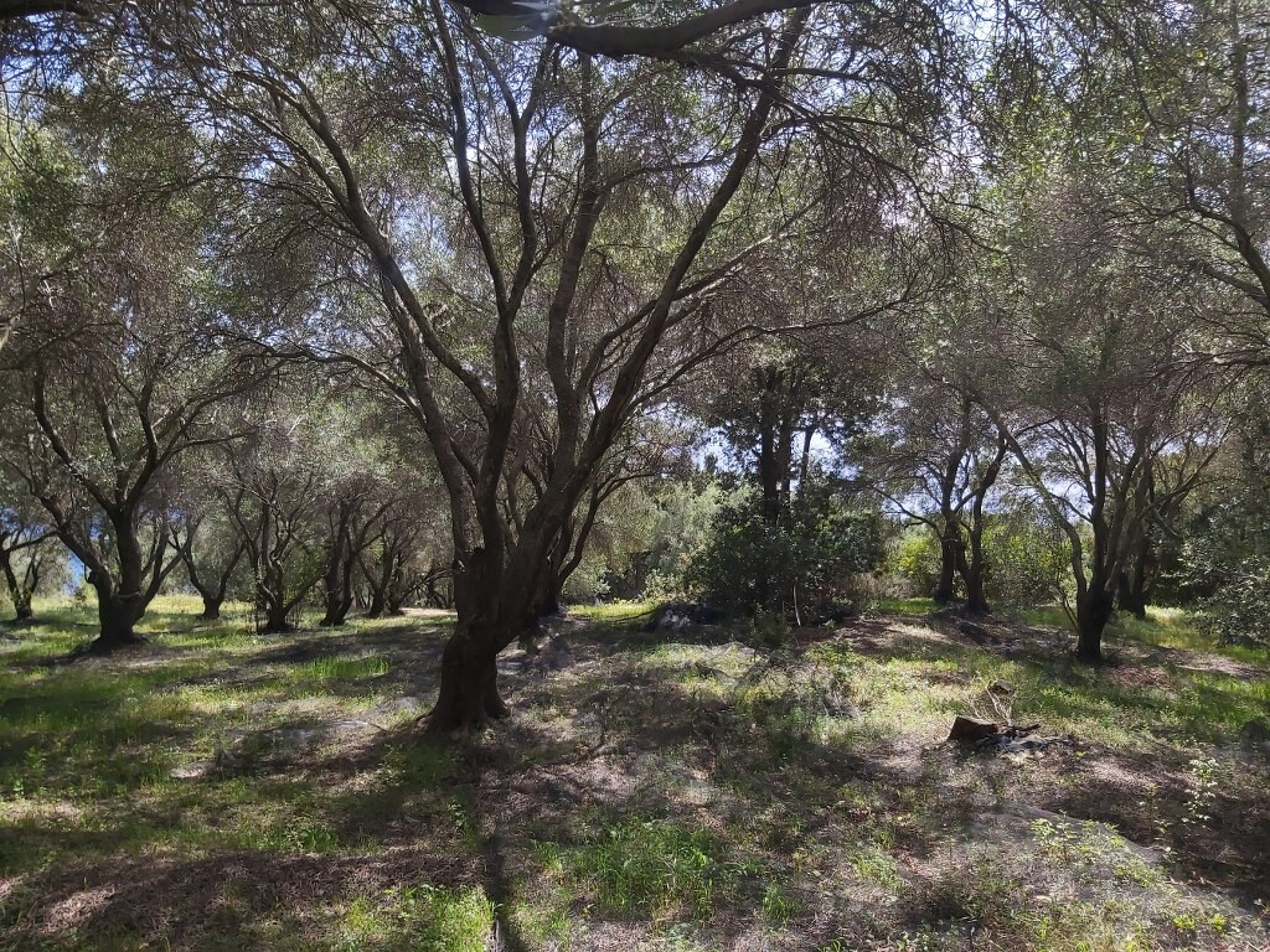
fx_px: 954
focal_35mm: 26
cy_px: 476
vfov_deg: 53.1
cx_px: 635
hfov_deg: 67.3
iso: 64
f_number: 1.7
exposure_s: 1/964
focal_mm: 3.92
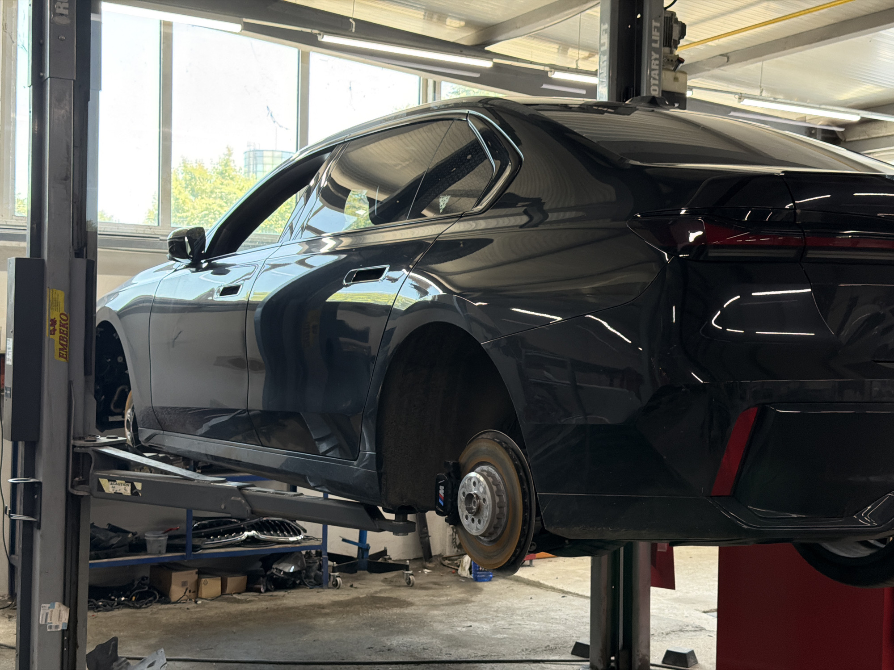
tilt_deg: +0.4
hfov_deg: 39.7
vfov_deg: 30.3
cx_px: 447
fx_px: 1240
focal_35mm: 48
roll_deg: -0.1
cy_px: 335
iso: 160
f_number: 1.78
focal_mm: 6.76
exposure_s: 1/69
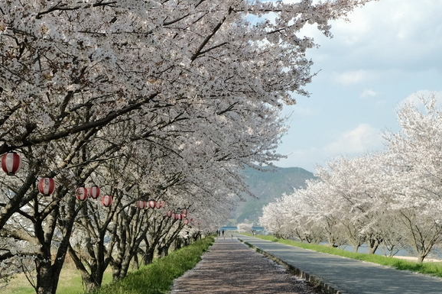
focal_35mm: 65
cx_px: 227
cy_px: 99
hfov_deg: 31.0
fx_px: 798
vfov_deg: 20.8
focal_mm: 31.5
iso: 1600
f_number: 7.1
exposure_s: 1/1800
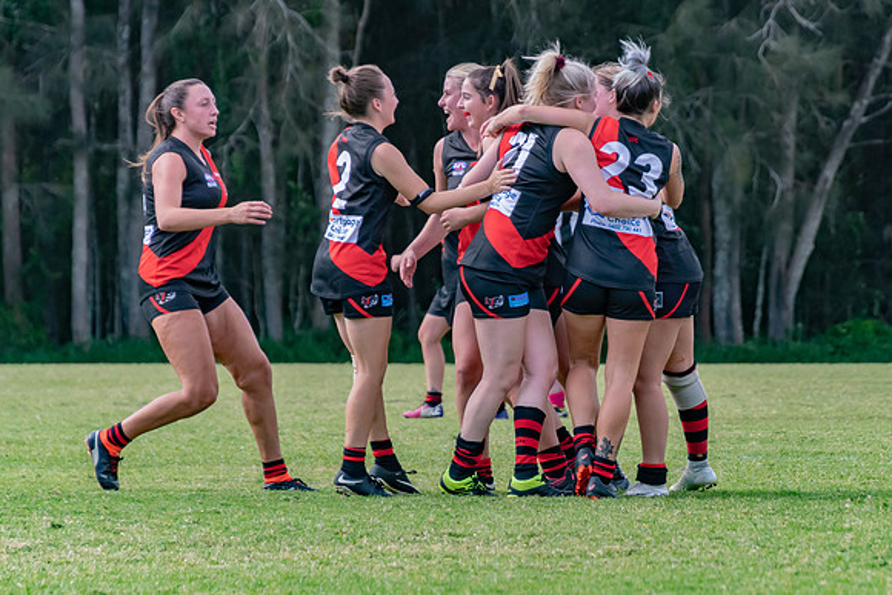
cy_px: 353
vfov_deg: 3.4
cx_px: 549
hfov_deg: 5.0
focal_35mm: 409
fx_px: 10143
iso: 800
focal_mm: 220
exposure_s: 1/1000
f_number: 6.3
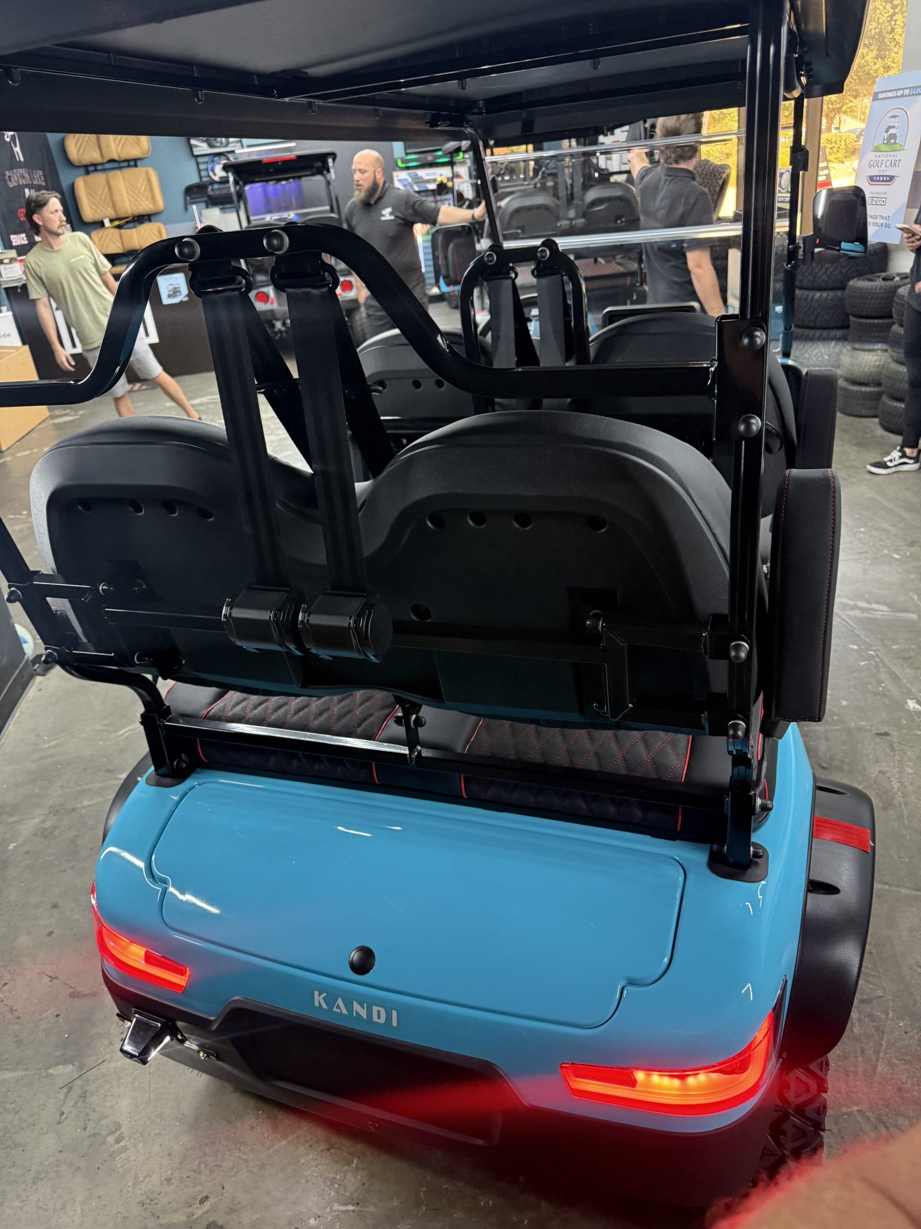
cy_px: 614
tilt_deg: -27.7
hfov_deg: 56.8
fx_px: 851
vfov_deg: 71.6
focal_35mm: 24
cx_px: 460
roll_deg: +6.8
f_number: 1.78
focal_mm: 6.76
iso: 320
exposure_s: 1/60
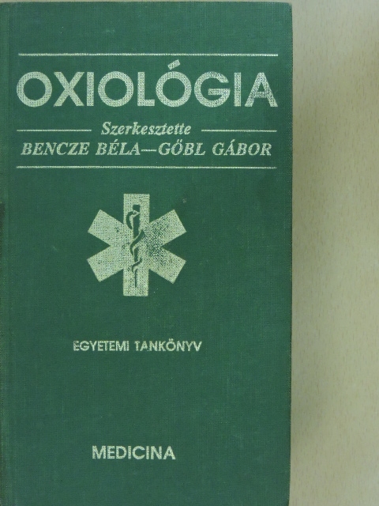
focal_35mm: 65
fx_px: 949
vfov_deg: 29.8
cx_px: 190
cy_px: 253
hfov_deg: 22.6
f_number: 4.2
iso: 1600
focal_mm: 11.6
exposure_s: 1/60
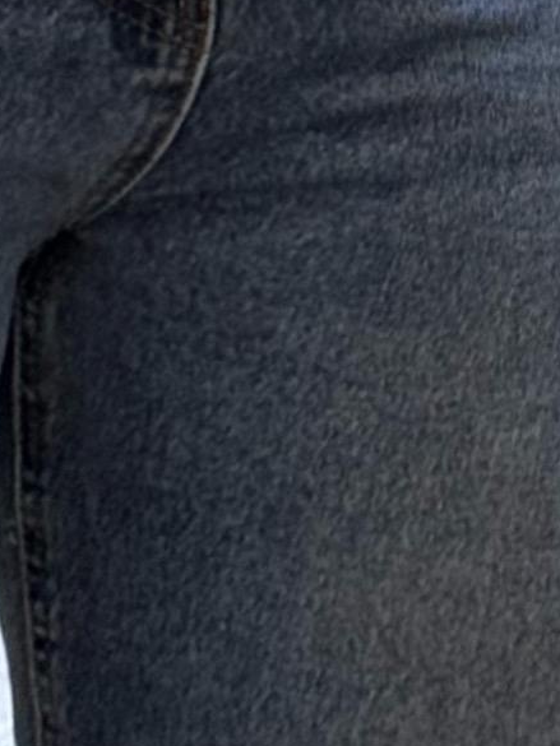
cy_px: -1115
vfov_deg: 5.7
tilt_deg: -20.2
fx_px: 7137
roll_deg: -2.1
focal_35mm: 331
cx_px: -60
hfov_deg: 4.5
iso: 64
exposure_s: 1/50
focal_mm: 6.76
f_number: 1.78
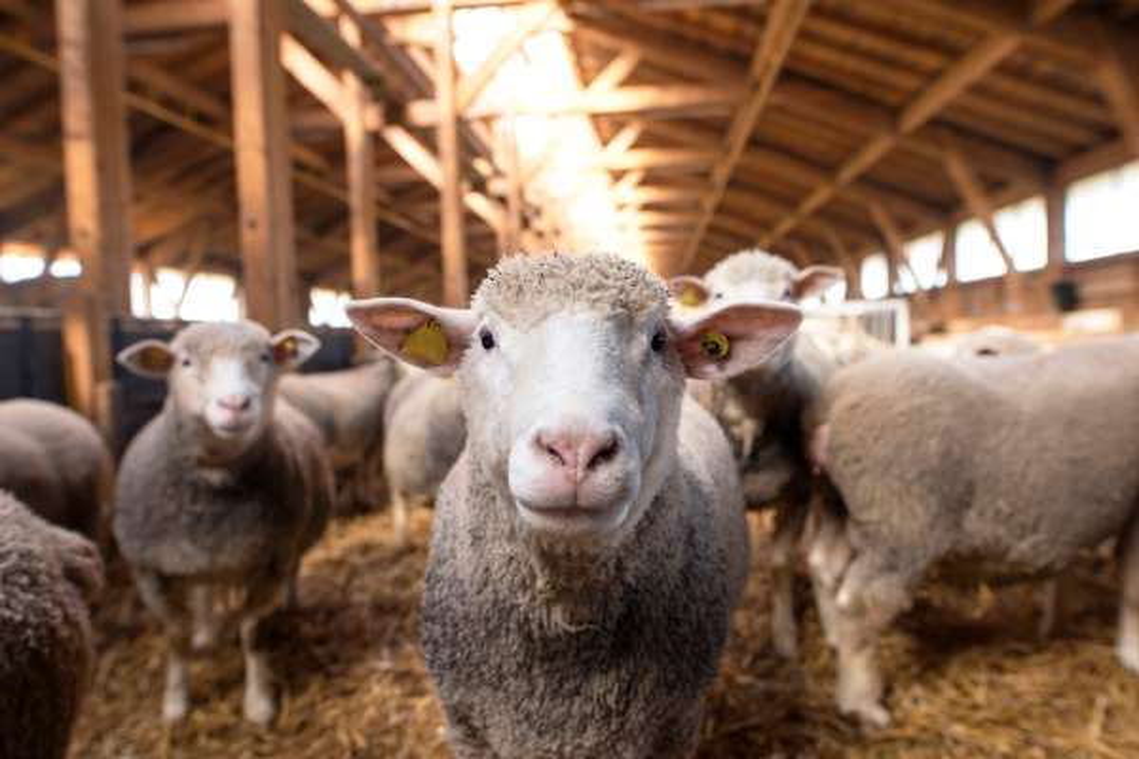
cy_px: 380
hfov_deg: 84.0
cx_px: 570
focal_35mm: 20
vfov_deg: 61.9
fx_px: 633
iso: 640
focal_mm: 20
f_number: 2.5
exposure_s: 1/400
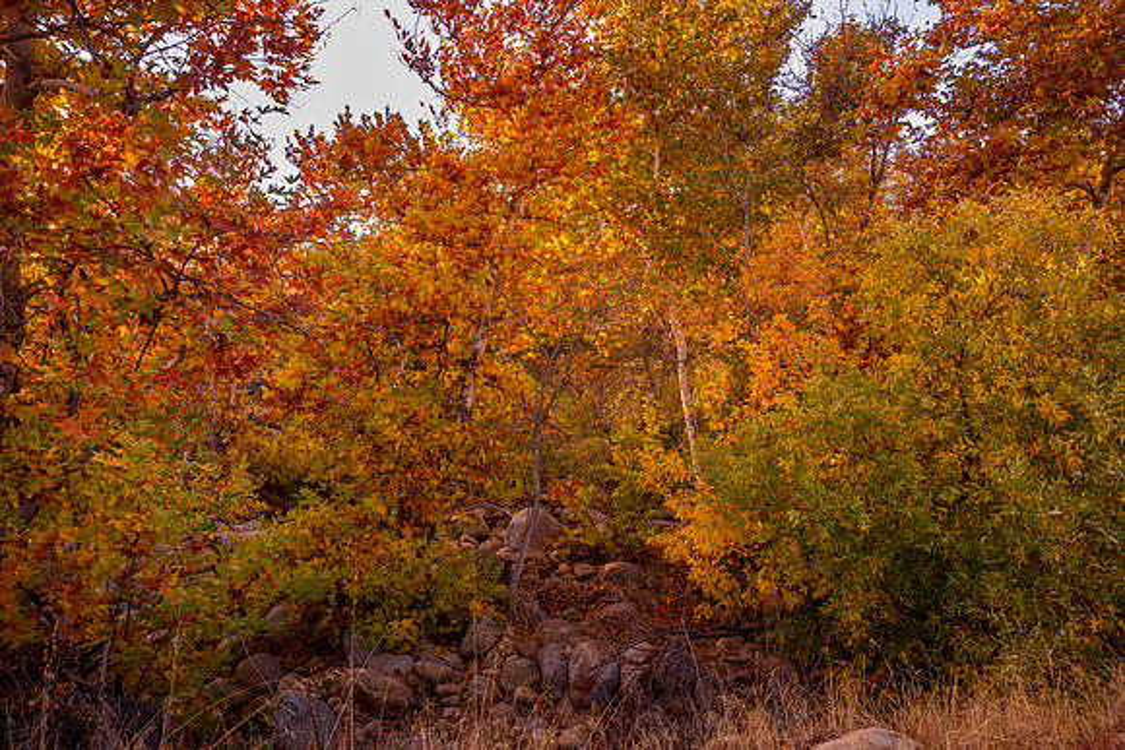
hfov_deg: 73.7
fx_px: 750
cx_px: 562
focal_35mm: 24
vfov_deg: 53.2
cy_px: 375
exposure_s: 1/6
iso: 100
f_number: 8
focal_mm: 24
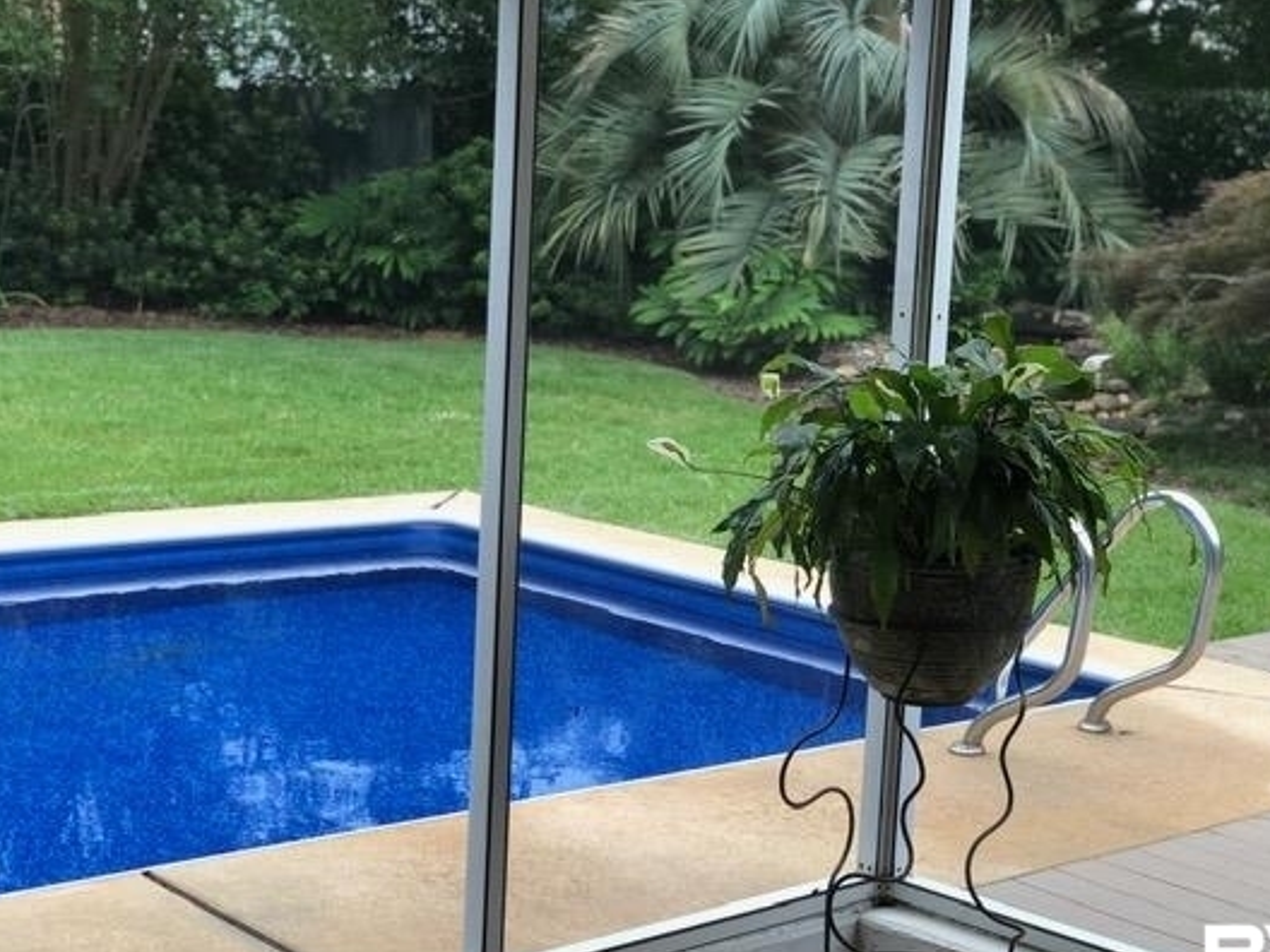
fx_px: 2311
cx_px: 686
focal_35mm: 63
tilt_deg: -8.3
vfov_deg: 23.3
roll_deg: -1.5
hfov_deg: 30.7
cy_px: 514
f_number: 2.4
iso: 16
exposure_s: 1/60
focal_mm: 6
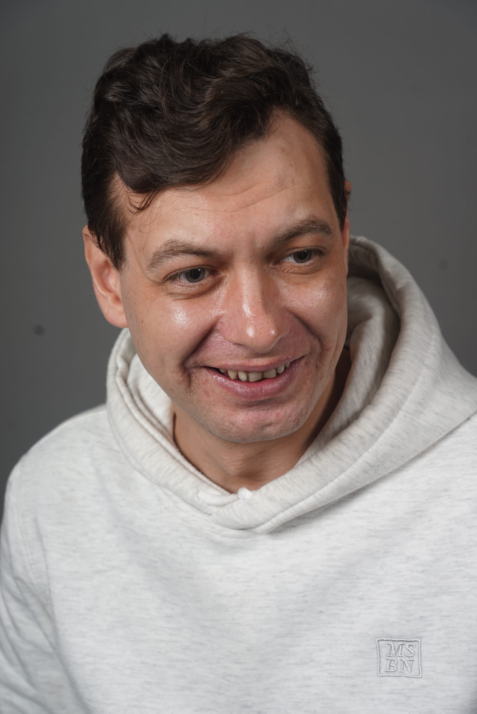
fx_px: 1648
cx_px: 242
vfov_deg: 24.5
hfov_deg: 16.5
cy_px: 357
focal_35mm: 83
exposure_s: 1/160
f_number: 7.1
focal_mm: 81
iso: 125
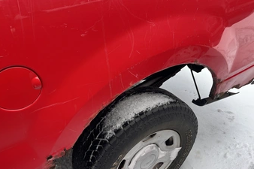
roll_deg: +2.4
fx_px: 226
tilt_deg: -36.2
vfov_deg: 41.1
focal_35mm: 32
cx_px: 110
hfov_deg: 58.5
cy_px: 88
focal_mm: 5.1
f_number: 1.6
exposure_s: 1/447
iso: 50
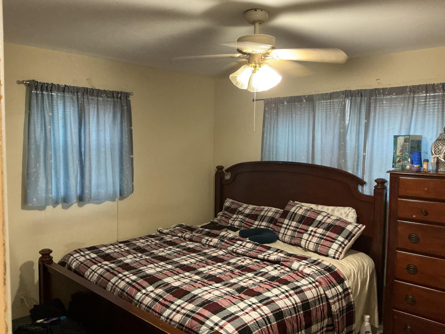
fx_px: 373
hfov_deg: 61.7
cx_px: 222
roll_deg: -0.9
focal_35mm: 29
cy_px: 167
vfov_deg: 48.2
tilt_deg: -5.2
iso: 250
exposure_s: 1/30
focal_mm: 3
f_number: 1.8
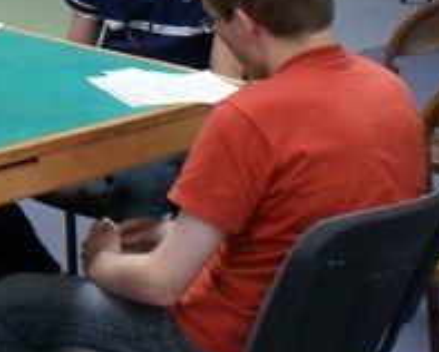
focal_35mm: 110
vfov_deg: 13.7
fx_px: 1431
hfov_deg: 15.9
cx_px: -230
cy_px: -65
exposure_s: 1/25
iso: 200
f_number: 5.6
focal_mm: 22
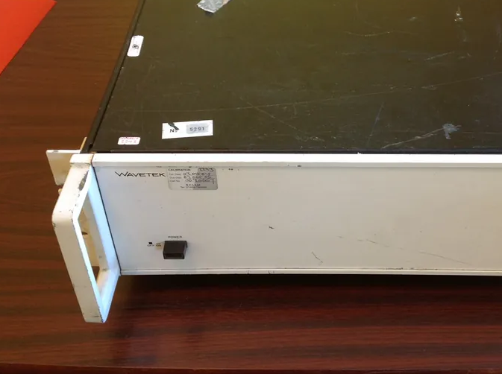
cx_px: 317
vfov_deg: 27.9
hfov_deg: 36.7
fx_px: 753
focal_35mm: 52
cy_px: 149
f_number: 2.4
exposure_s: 1/15
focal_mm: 4.28
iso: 64
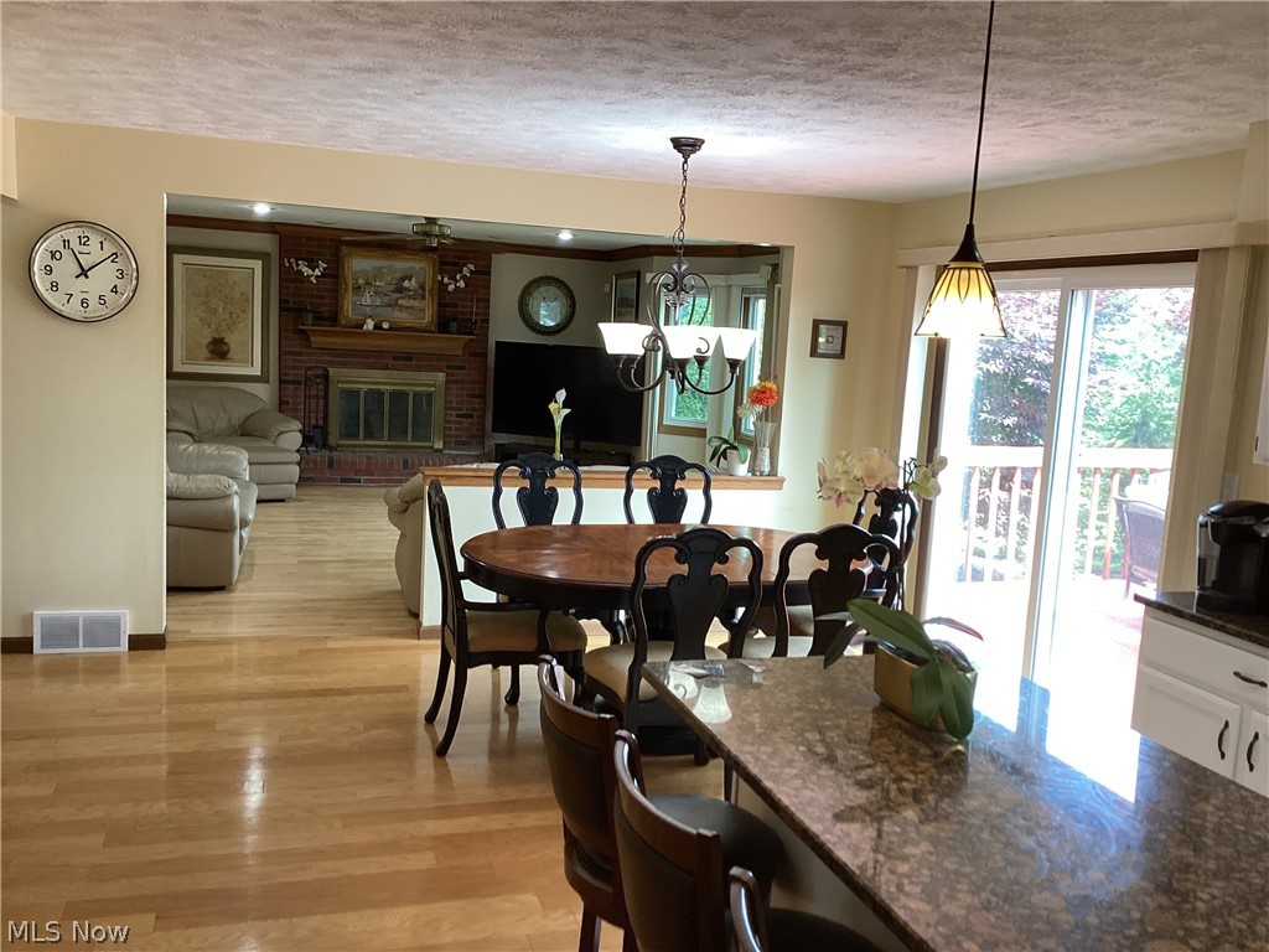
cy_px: 476
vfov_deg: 45.4
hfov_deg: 58.4
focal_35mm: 31
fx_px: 1136
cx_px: 634
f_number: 2.4
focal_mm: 3.3
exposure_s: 1/50
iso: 64
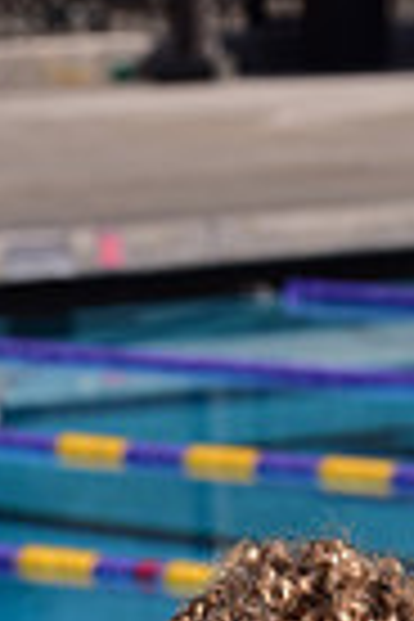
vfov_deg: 3.7
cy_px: 1179
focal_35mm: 548
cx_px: 241
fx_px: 9452
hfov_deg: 2.5
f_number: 9
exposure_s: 1/250
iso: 80
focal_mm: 130
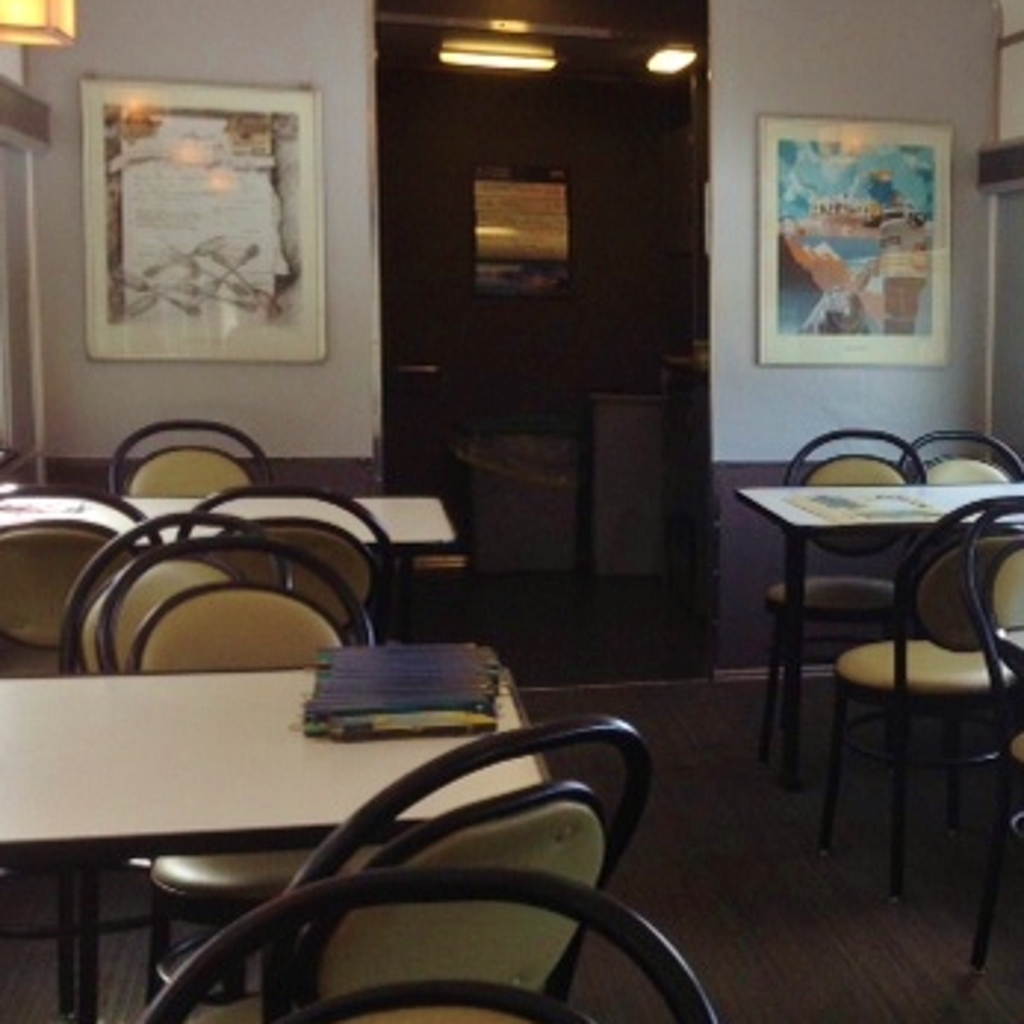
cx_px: 897
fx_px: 1908
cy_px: 463
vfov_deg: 30.0
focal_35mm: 57
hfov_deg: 29.0
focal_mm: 4.28
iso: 80
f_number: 2.4
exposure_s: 1/120
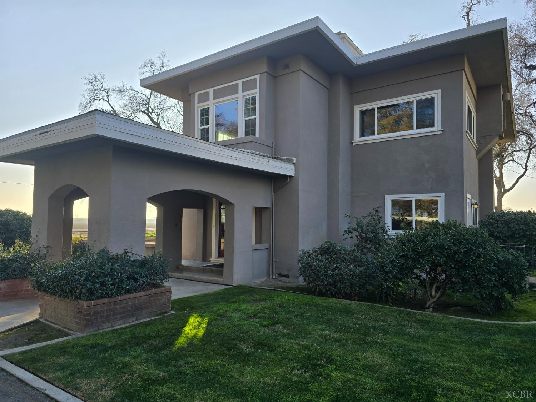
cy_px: 201
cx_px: 268
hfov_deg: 73.9
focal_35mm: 23
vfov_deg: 58.9
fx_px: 356
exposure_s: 1/431
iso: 12
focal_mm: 6.3
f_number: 1.7
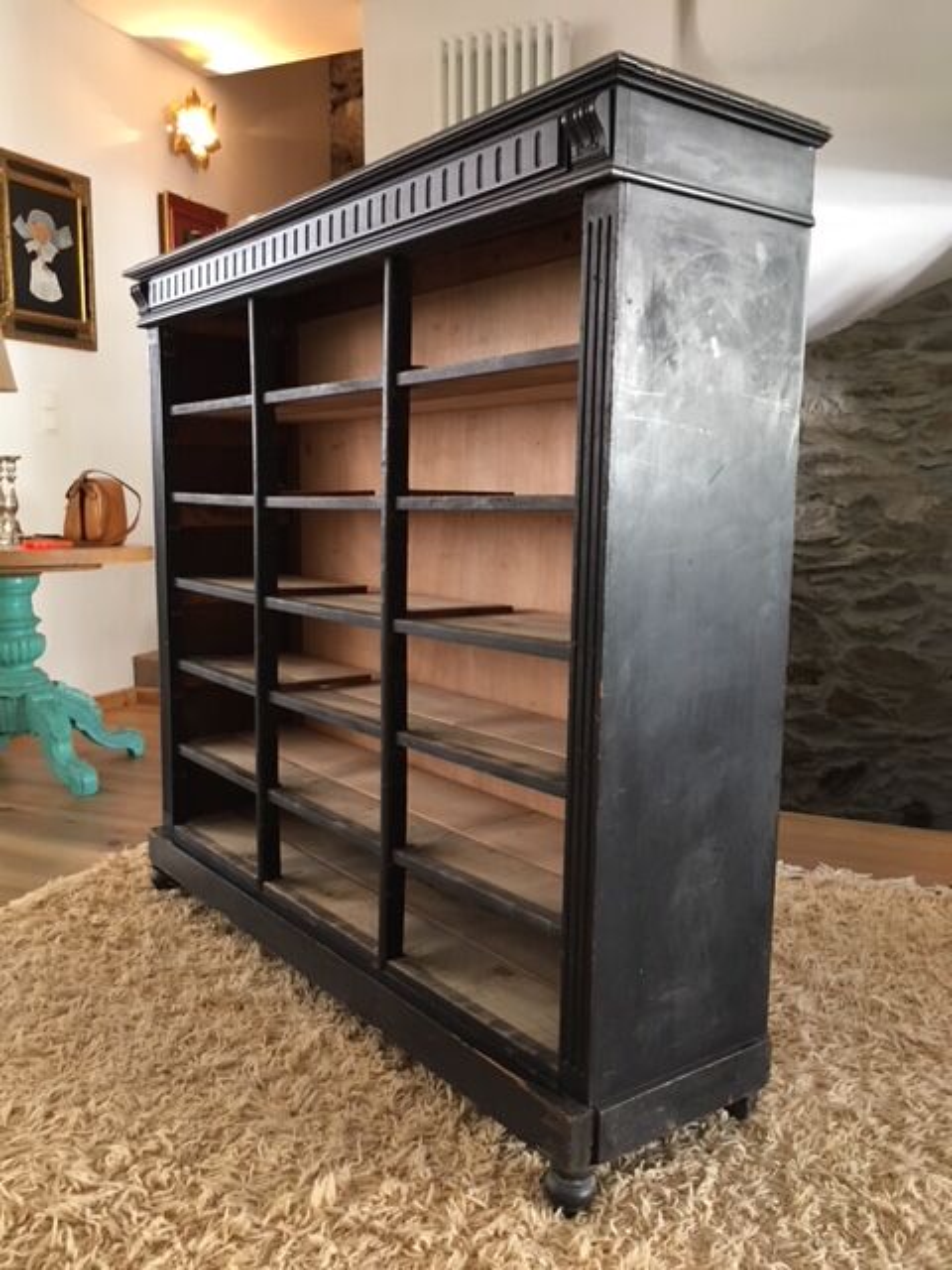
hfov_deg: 48.2
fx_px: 1063
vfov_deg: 61.7
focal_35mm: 29
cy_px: 635
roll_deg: -1.0
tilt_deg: -9.0
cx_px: 476
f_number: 2.2
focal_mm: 4.15
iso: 160
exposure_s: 1/33
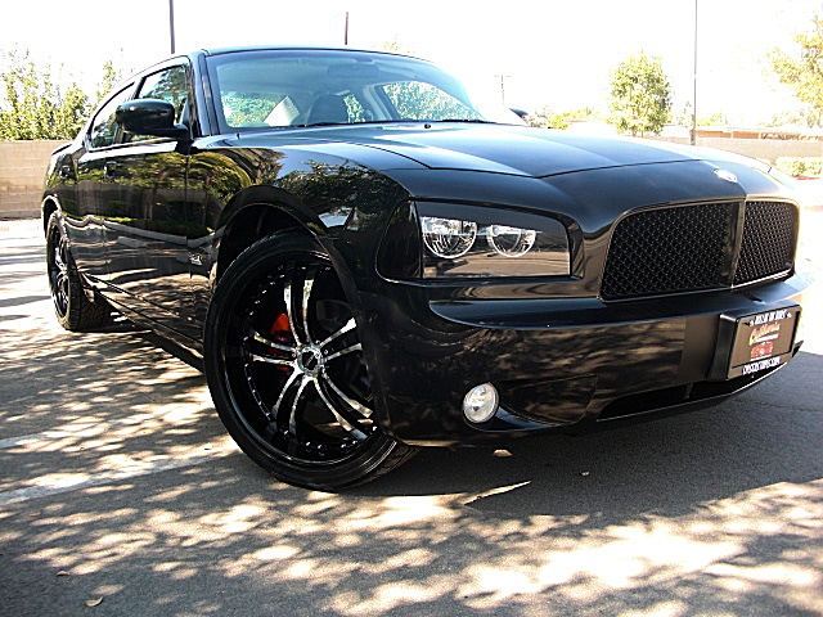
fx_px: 856
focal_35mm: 36
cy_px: 308
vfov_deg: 39.7
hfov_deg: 51.4
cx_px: 412
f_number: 2.8
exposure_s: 1/100
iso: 50
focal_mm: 6.3
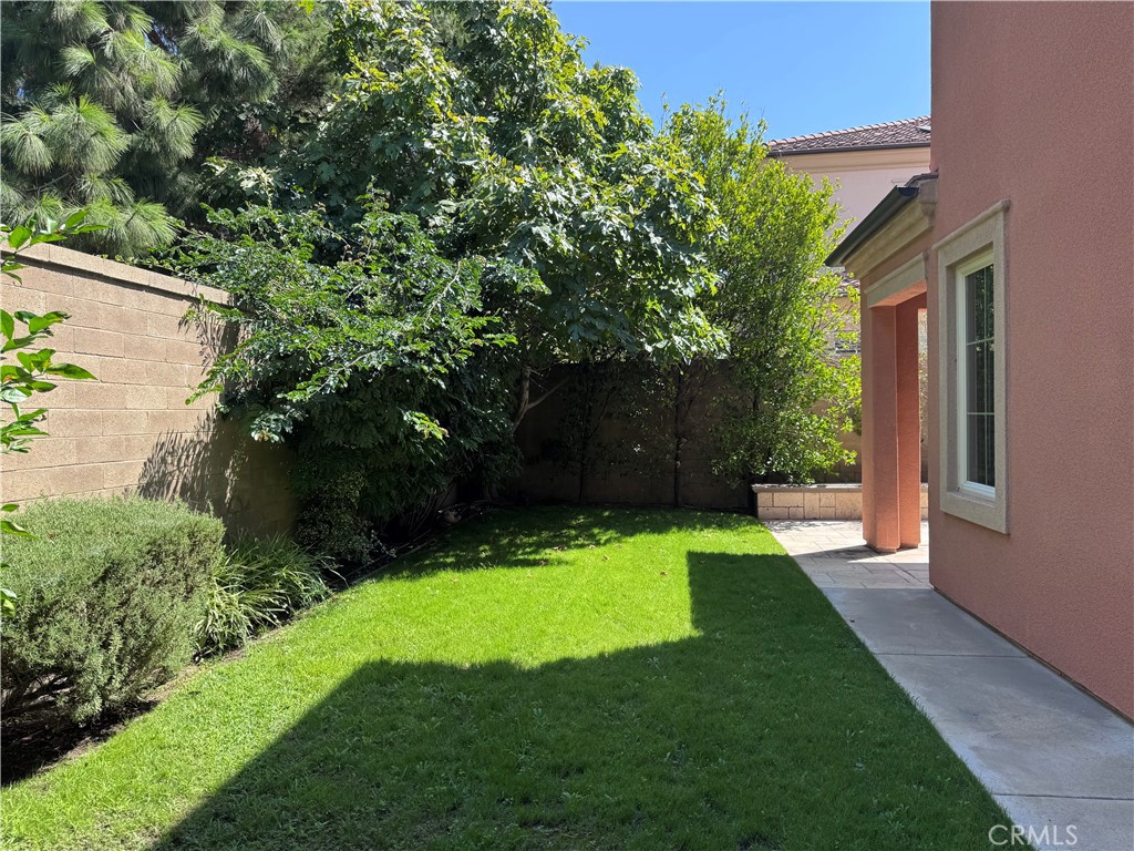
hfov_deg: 71.6
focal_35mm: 24
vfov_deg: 56.8
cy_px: 426
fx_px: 786
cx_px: 567
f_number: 1.78
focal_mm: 6.76
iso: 80
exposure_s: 1/995
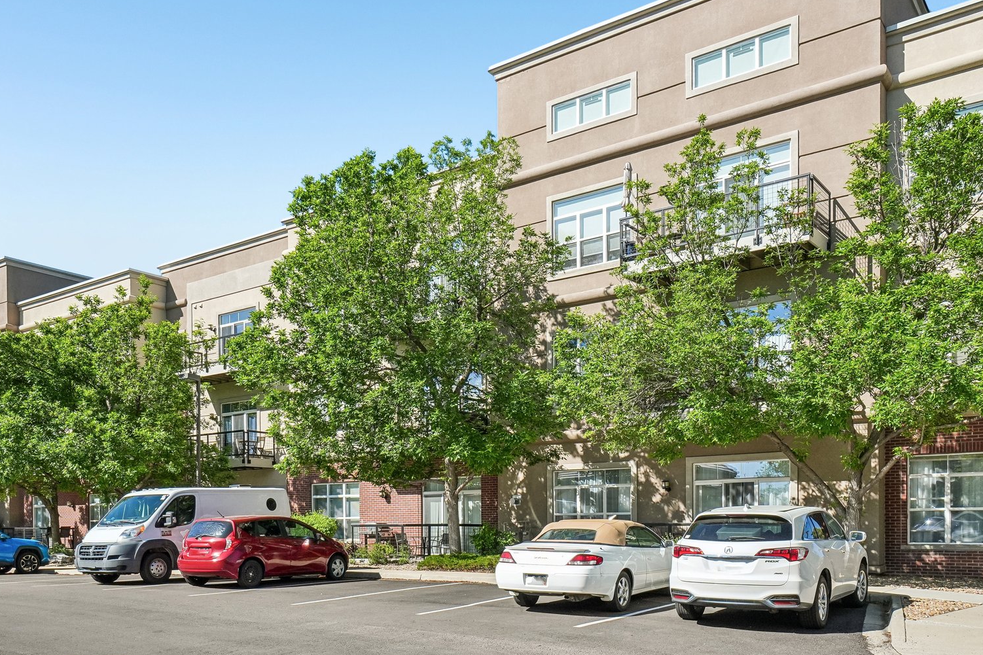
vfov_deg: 42.7
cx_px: 462
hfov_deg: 60.8
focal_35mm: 31
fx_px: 838
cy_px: 345
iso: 400
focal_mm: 15
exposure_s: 1/1000
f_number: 8
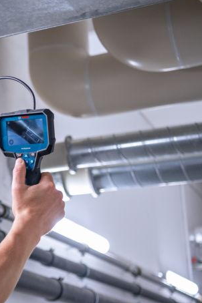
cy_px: 185
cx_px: -85
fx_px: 818
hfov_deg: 13.4
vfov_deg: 21.0
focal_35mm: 97
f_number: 2.8
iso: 800
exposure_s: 1/125
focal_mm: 44
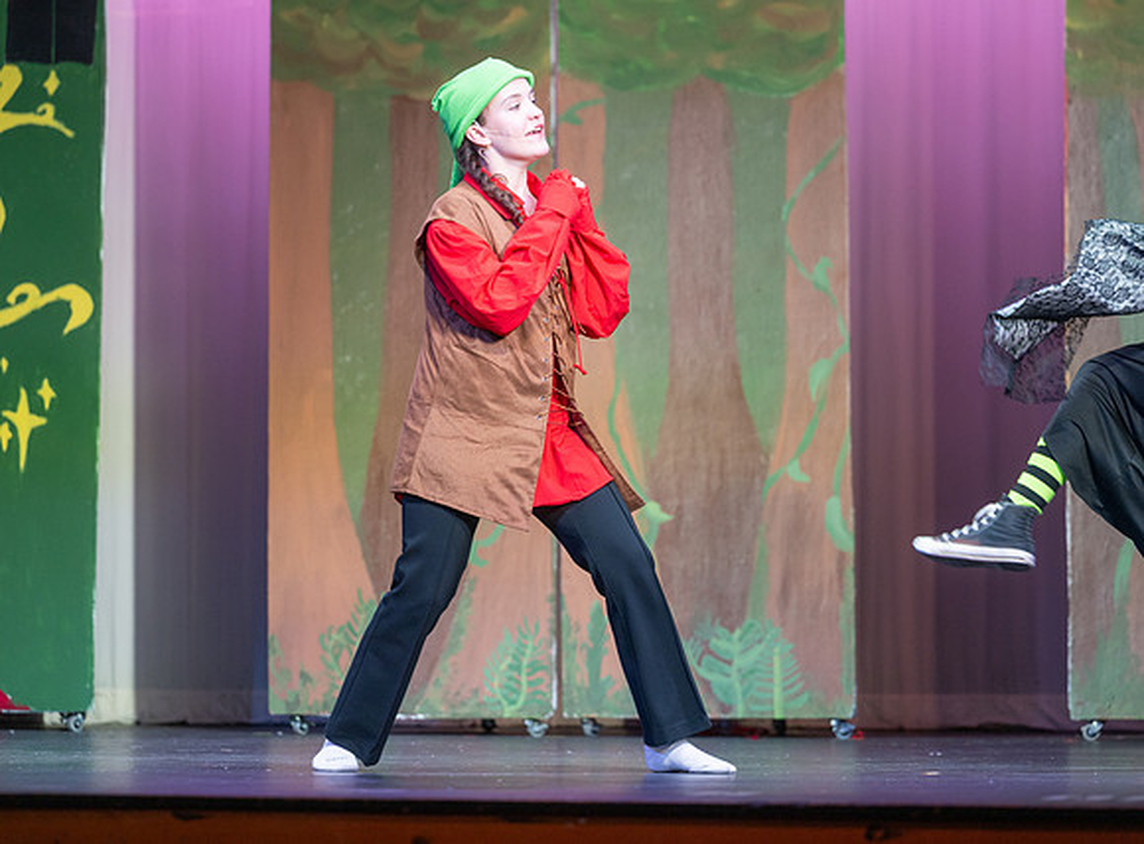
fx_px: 4178
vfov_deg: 11.5
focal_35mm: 127
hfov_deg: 15.6
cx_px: 553
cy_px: 382
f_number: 2.8
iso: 450
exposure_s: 1/320
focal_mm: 105
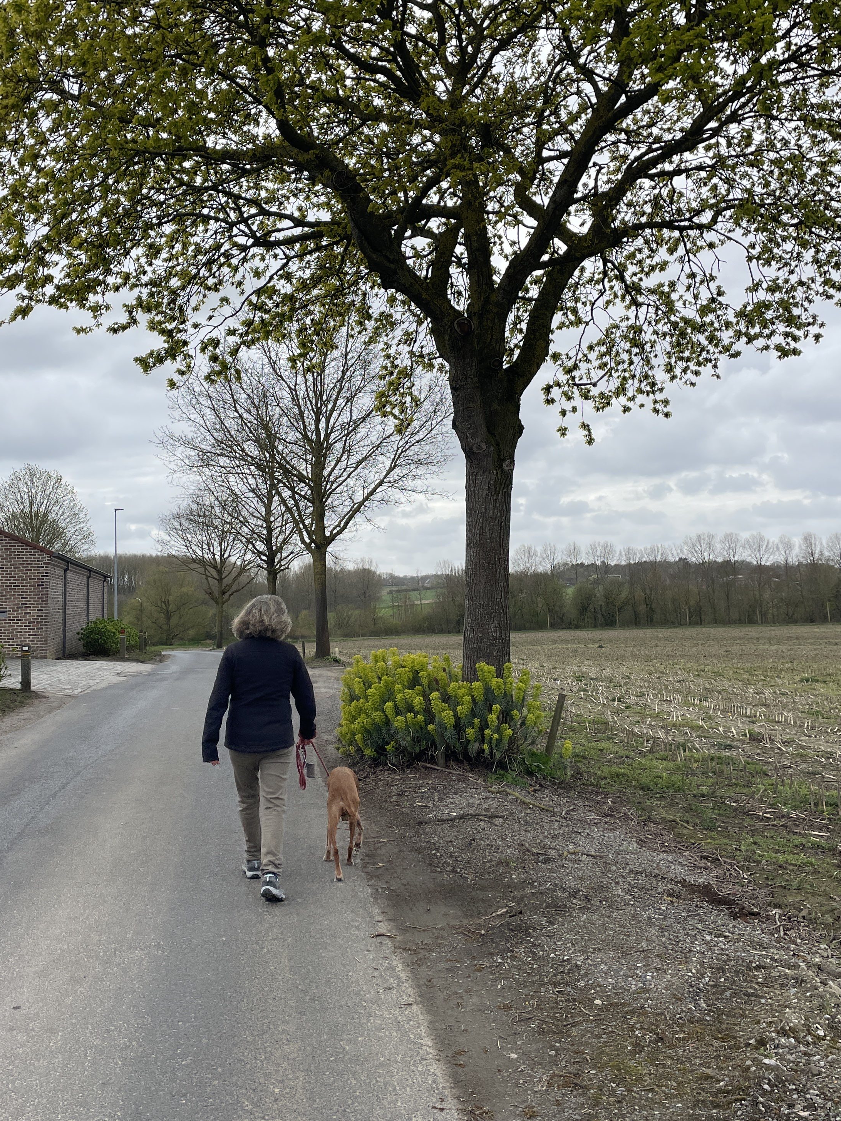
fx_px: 1166
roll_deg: +2.0
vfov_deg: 51.1
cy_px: 456
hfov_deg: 39.6
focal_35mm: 36
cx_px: 377
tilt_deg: +8.3
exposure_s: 1/2747
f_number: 1.6
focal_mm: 4.2
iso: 32
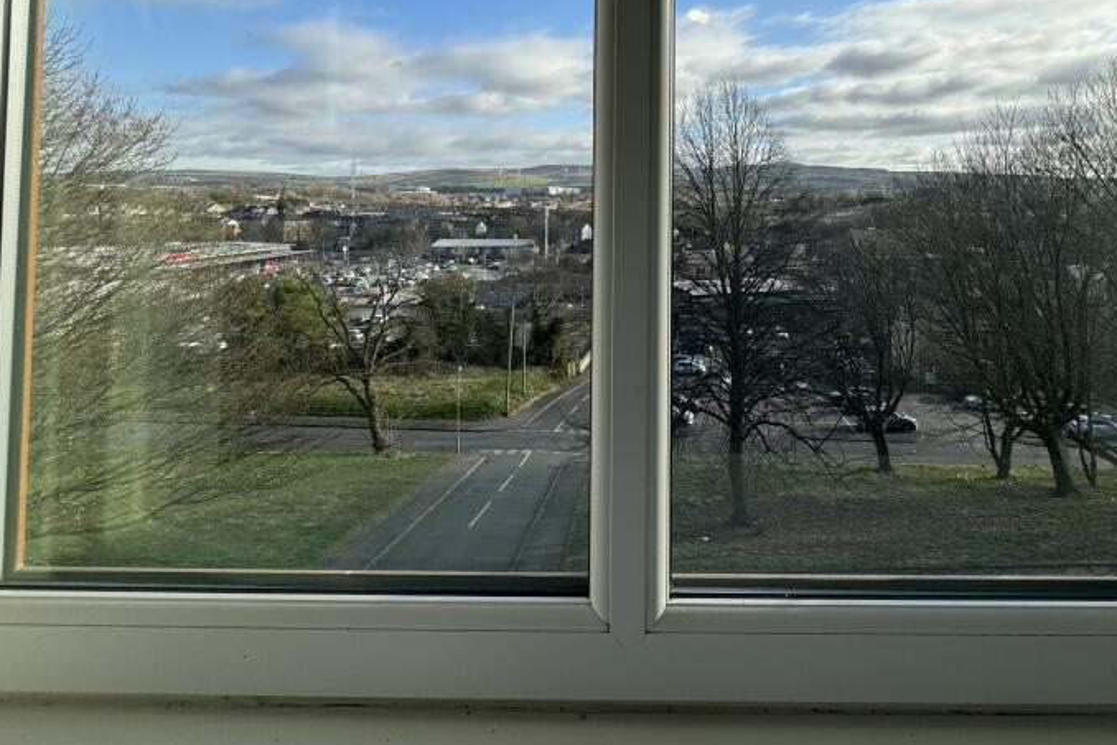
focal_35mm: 22
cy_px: 175
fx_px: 683
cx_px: 679
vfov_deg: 54.2
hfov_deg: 77.5
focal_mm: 2.22
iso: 50
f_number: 2.2
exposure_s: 1/1299
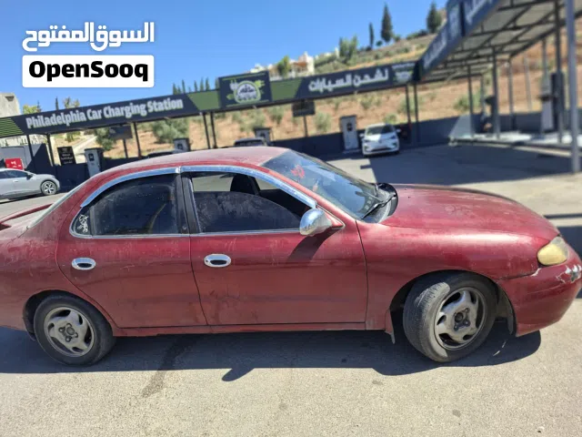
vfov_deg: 58.9
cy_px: 218
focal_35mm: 23
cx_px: 291
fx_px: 387
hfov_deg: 73.9
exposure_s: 1/1083
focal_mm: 5.54
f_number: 1.8
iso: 50
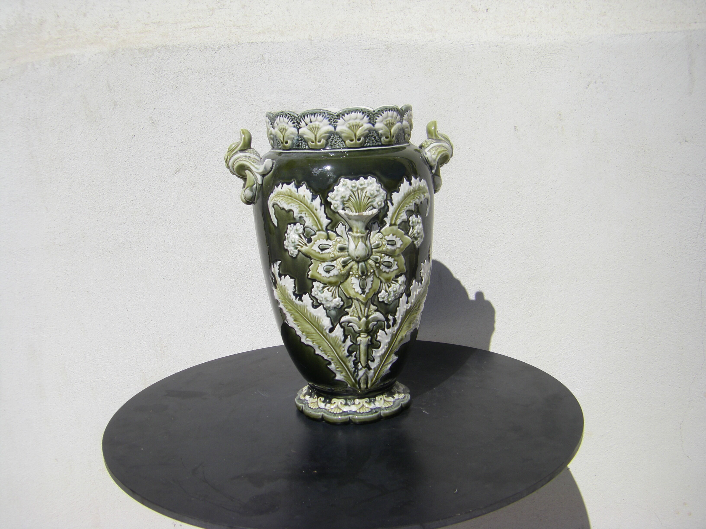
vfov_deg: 37.7
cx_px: 353
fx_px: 775
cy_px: 264
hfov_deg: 49.0
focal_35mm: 38
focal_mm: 6.3
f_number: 7
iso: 64
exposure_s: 1/500
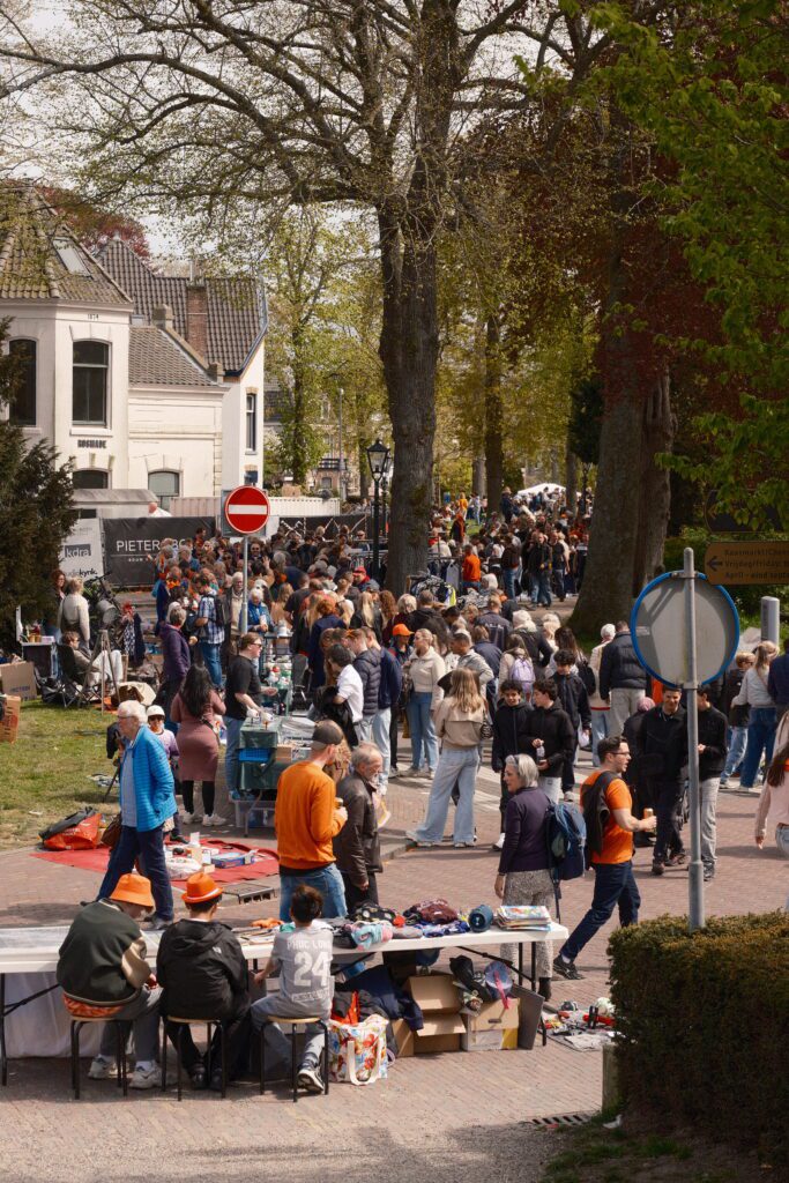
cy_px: 592
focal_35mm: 75
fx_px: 2465
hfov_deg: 18.2
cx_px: 394
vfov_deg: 27.0
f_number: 4.8
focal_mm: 50
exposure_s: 1/850
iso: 250
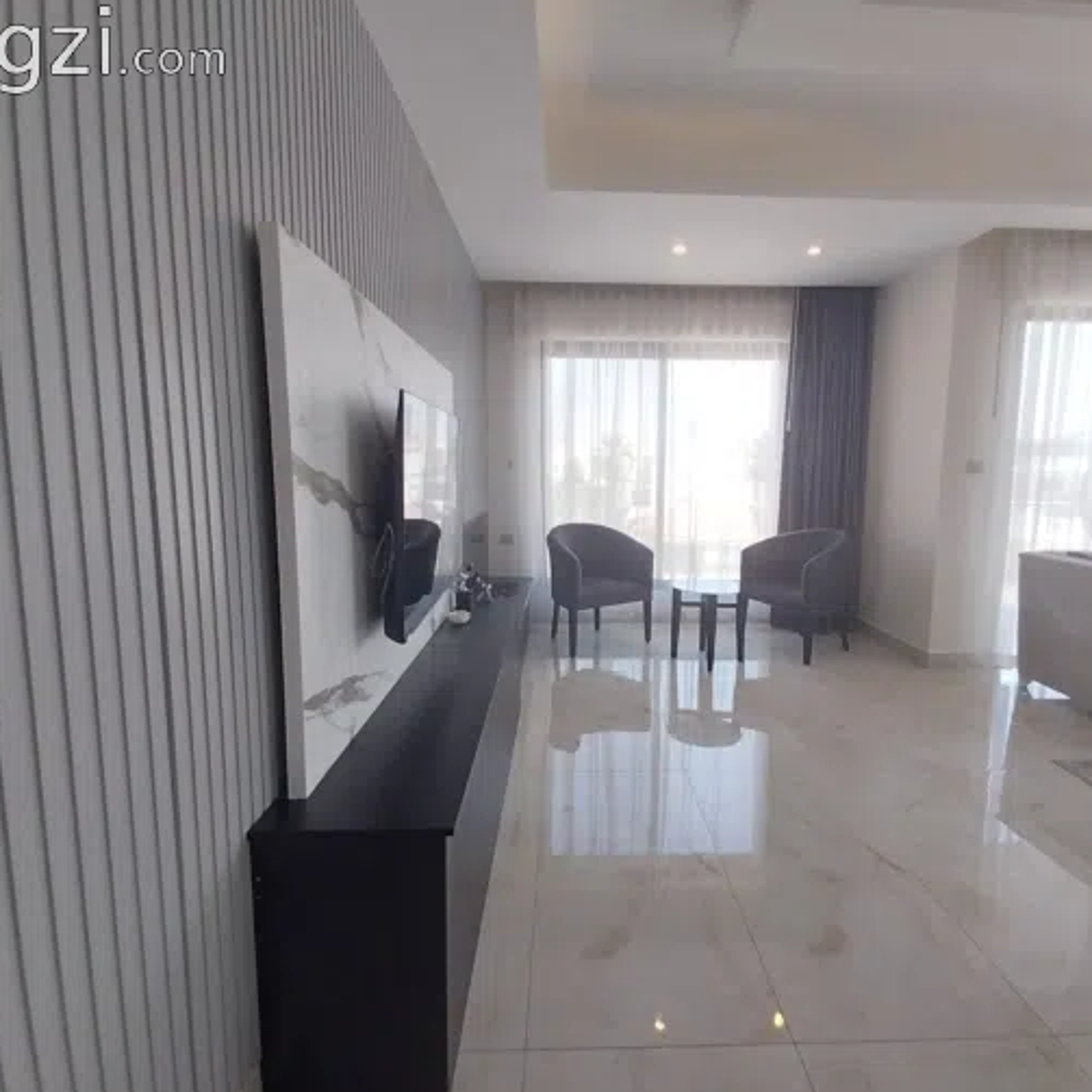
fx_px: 571
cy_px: 531
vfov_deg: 87.4
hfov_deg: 87.2
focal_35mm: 16
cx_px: 597
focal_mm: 1.3
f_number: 2.2
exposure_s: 1/100
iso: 80
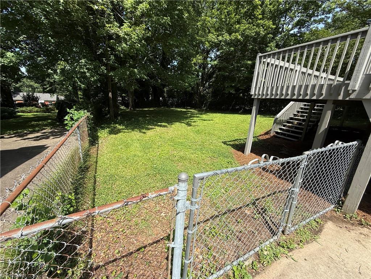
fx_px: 150
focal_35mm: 14
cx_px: 186
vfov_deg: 85.7
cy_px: 140
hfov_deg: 102.1
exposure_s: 1/985
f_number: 2.2
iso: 50
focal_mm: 2.22
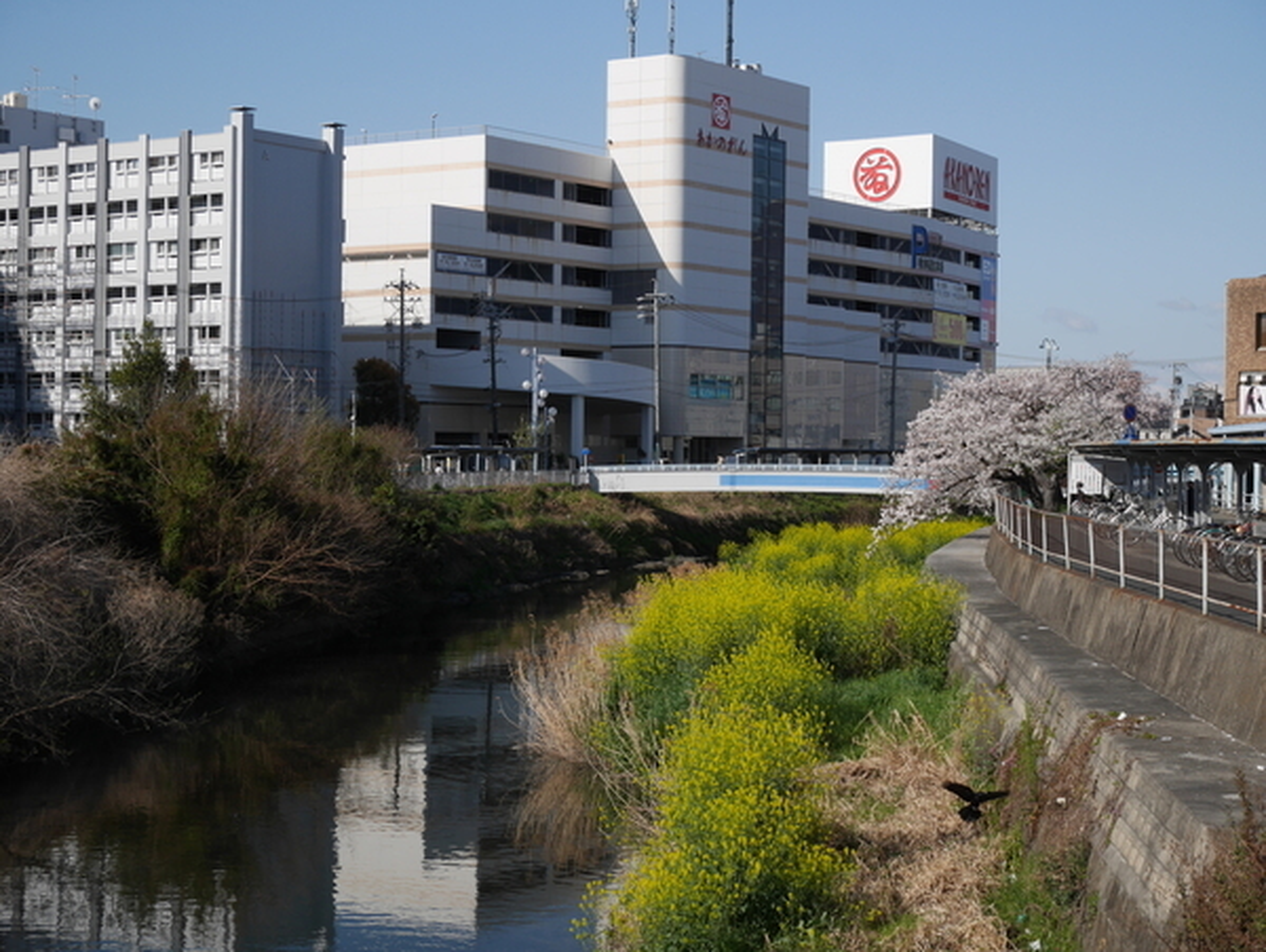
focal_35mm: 64
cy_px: 476
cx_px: 633
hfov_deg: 30.2
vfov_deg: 23.0
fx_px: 2343
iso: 200
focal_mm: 32
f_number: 9
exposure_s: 1/400
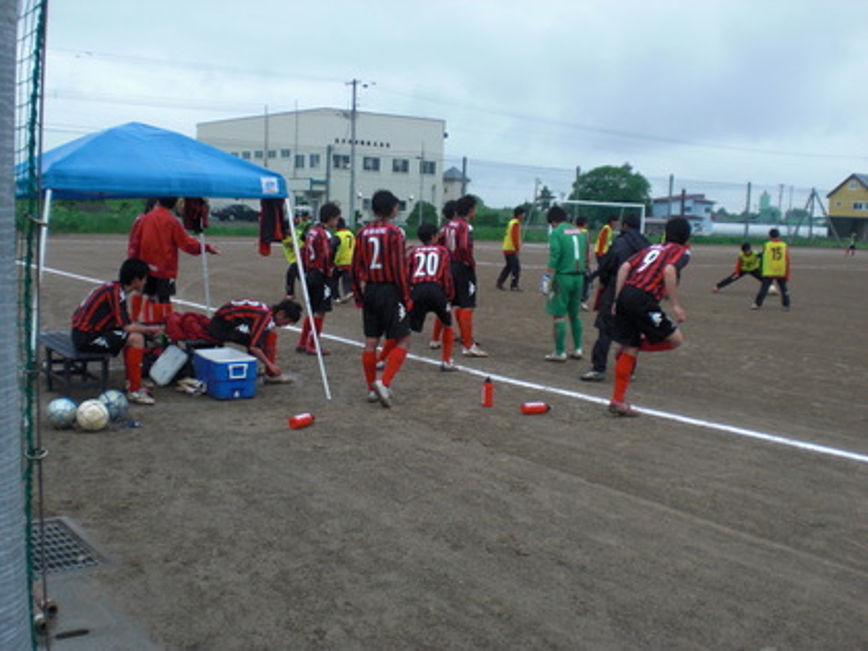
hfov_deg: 49.0
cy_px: 326
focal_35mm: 38
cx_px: 434
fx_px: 953
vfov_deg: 37.7
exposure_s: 1/125
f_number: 3.1
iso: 64
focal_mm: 6.3
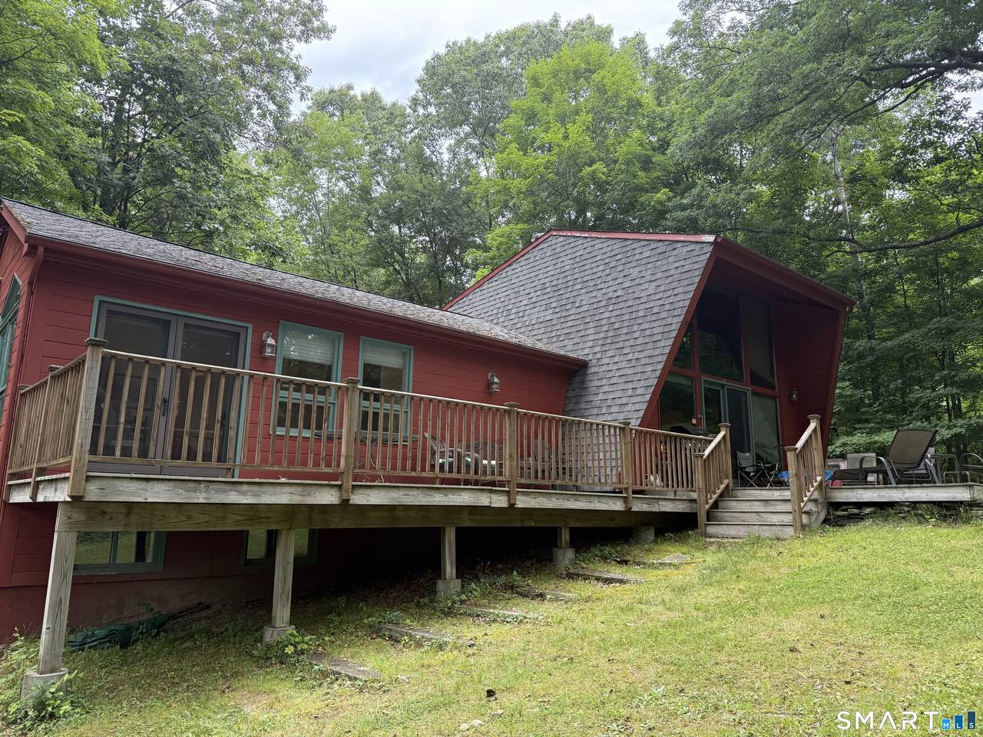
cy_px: 368
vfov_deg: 56.8
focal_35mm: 24
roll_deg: -1.5
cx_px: 492
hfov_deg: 71.6
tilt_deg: +13.1
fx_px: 682
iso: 160
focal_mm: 6.76
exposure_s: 1/237
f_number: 1.78
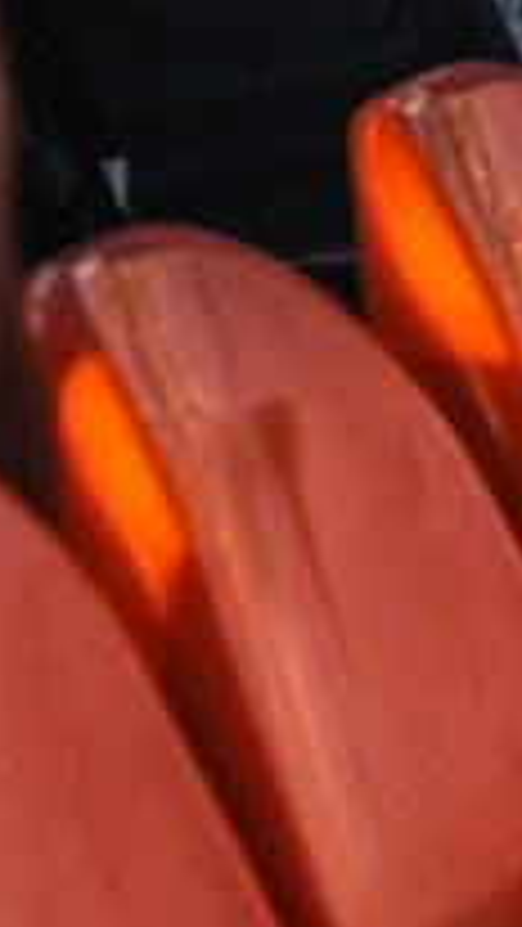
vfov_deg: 2.4
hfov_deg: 1.4
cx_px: 2614
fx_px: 21636
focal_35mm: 880
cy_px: -682
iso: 250
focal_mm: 135
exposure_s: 1/500
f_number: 7.1
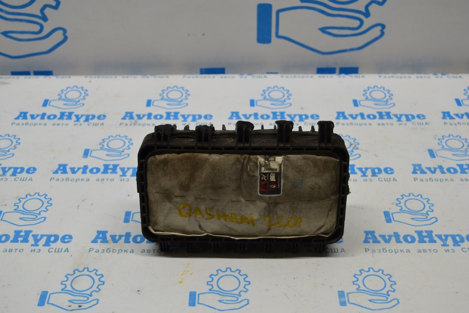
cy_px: 156
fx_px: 664
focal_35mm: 51
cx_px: 234
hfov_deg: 38.9
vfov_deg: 26.5
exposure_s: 1/125
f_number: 5.6
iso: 400
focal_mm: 34
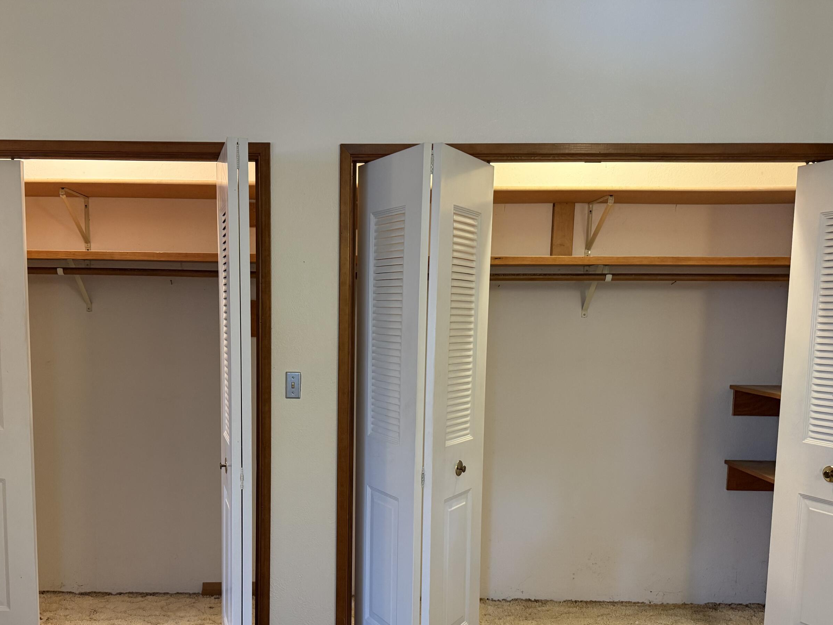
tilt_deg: -5.7
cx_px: 346
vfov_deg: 46.4
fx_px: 722
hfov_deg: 59.6
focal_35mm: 30
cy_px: 388
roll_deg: -1.3
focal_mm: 6.76
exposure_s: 1/60
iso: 320
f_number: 1.78
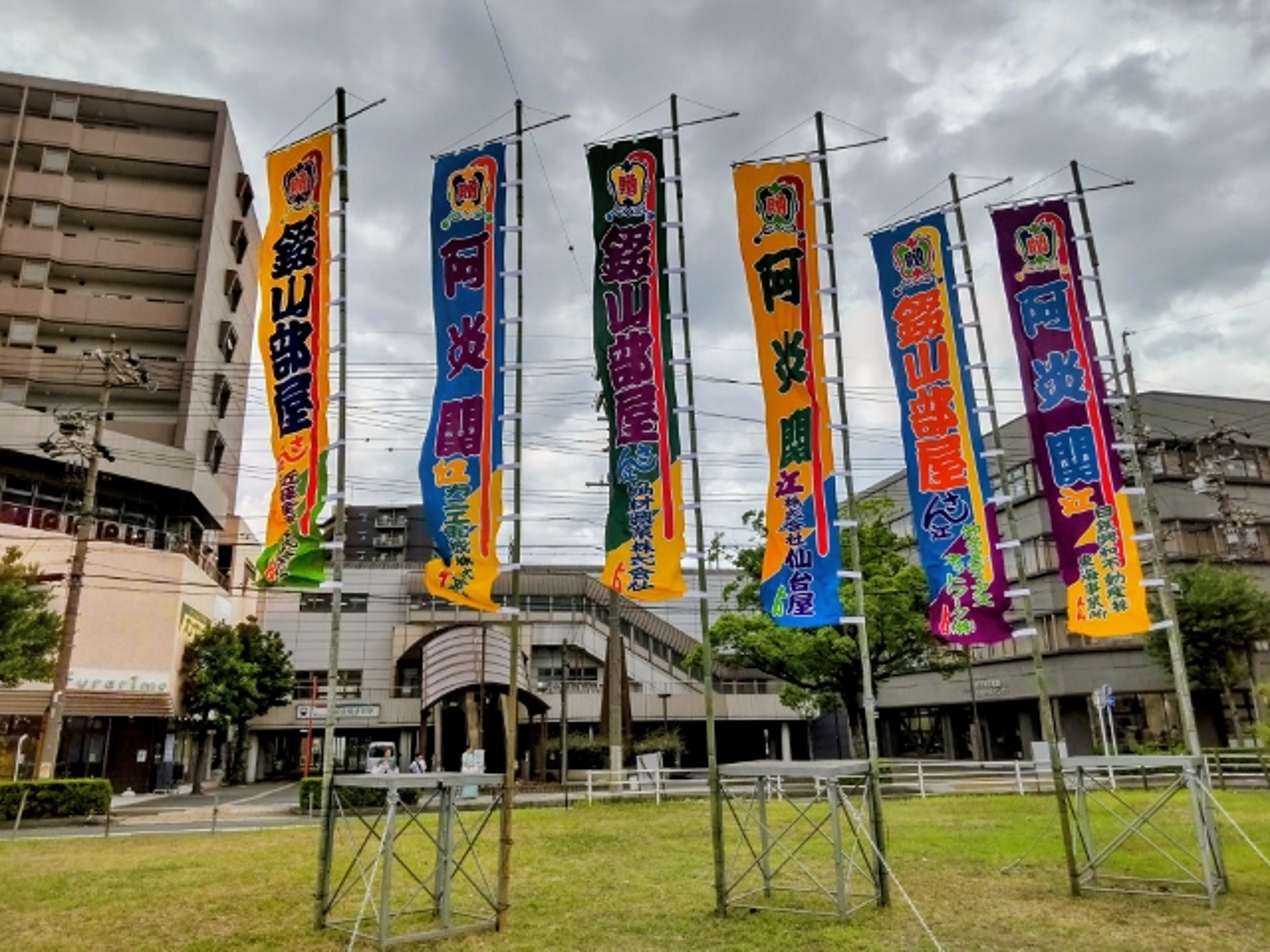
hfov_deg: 71.6
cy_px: 476
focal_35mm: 24
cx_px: 635
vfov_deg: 56.8
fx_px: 881
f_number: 2
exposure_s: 1/971
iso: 50
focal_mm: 3.43
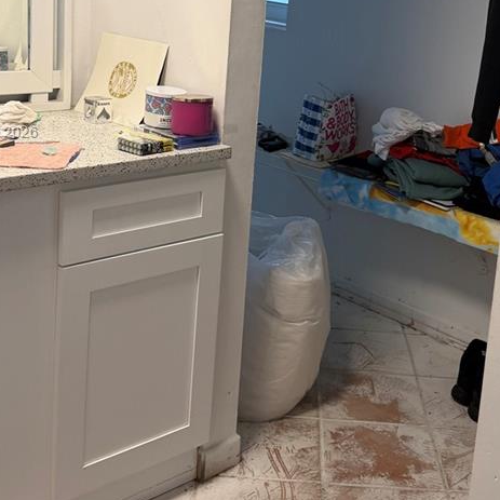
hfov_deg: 30.9
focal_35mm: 55
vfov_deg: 30.6
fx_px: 899
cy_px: 133
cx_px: 323
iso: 125
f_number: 1.78
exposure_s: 1/120
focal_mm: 6.76
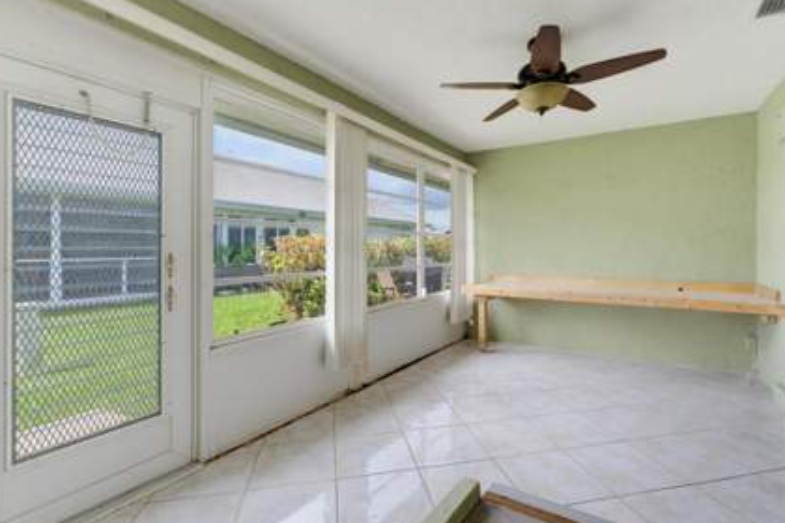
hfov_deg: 94.3
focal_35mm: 17
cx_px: 392
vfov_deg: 71.4
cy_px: 252
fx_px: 364
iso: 800
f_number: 7.1
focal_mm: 14.6
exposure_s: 1/25
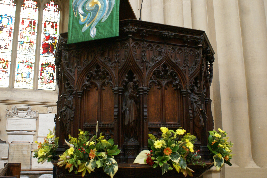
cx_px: 134
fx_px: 267
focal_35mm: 36
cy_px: 89
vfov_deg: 36.9
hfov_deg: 53.1
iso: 400
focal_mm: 24
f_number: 4.5
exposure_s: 1/15
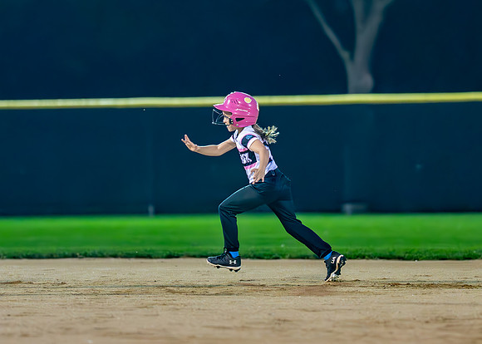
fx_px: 4842
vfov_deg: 4.1
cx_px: 263
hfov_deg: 5.7
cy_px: 109
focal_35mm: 354
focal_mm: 135
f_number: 1.8
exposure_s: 1/1600
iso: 6400
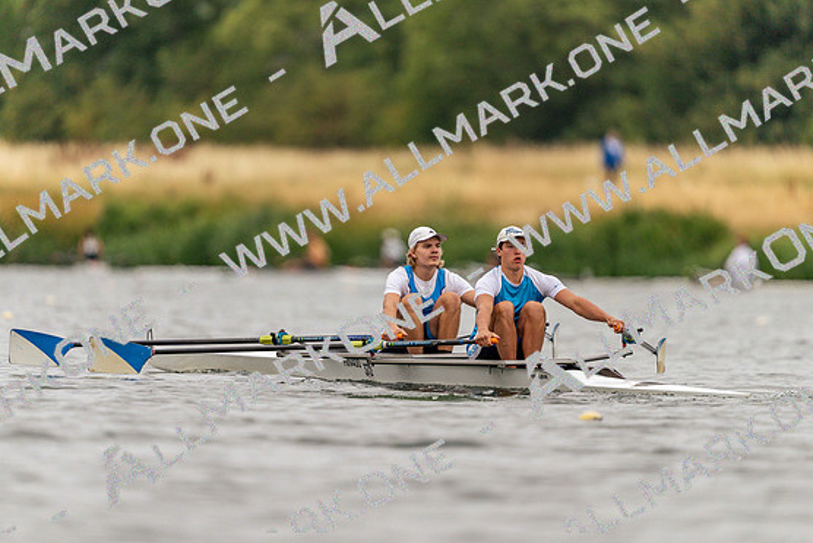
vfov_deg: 2.2
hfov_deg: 3.3
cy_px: 282
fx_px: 14140
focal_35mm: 626
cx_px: 401
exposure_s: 1/2000
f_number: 4
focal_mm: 600
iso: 320
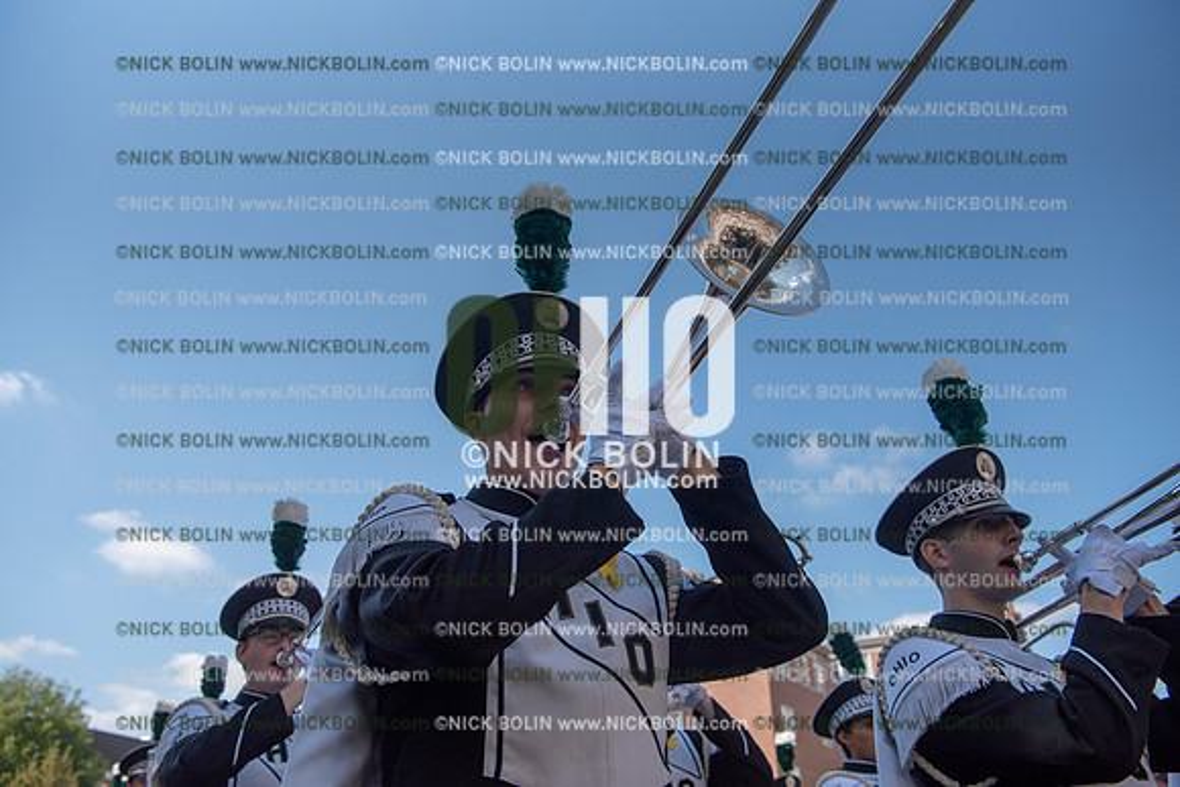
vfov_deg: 45.0
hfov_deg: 63.6
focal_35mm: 29
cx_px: 590
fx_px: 951
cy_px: 394
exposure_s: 1/4000
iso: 400
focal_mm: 29
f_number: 5
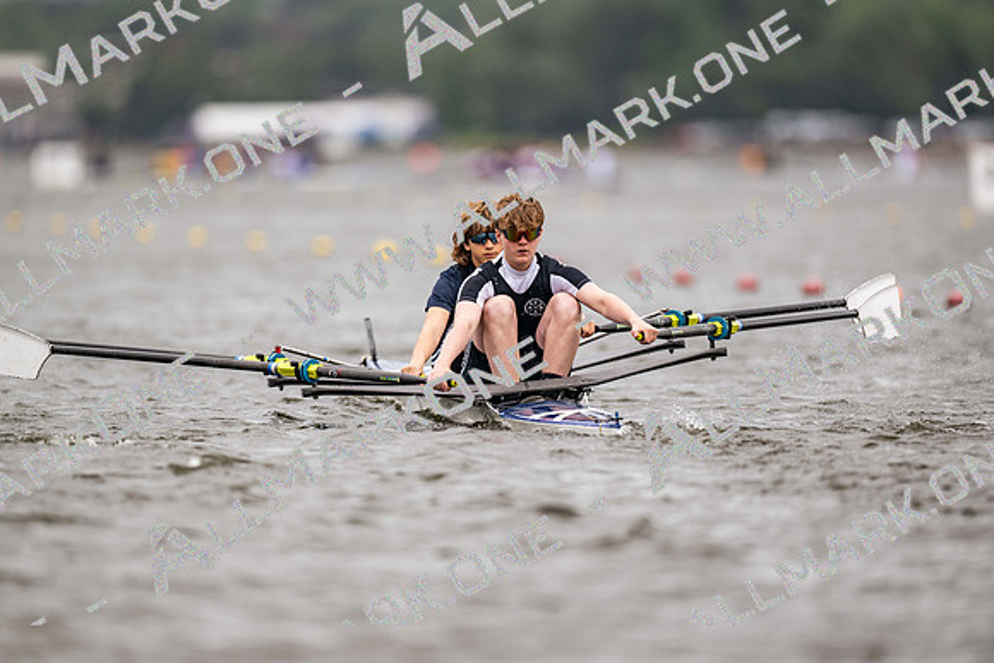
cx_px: 497
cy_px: 332
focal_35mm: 600
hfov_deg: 3.4
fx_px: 16570
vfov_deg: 2.3
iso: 320
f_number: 4
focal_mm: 600
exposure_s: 1/2500
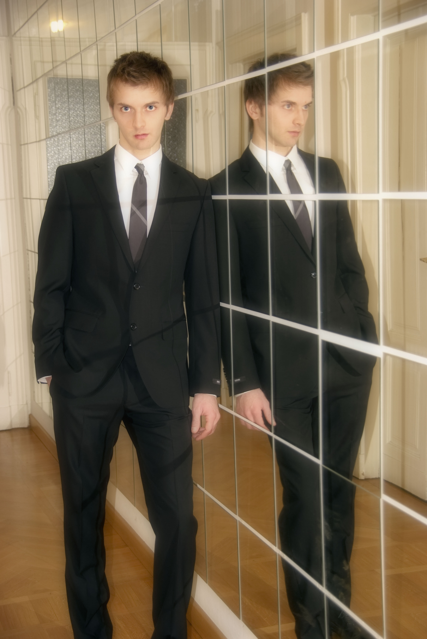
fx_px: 1011
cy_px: 320
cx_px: 214
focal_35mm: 57
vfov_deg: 35.0
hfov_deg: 23.8
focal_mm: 38
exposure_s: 1/60
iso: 200
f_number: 4.5
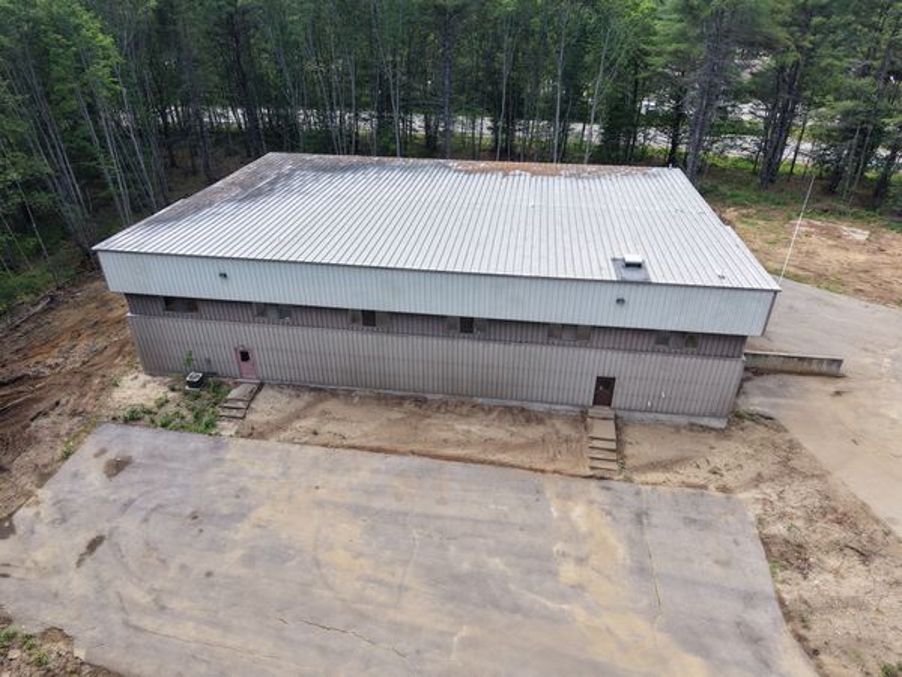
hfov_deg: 73.9
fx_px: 599
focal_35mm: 23
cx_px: 451
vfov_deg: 58.9
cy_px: 338
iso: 260
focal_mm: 8.67
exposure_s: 1/2000
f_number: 1.8
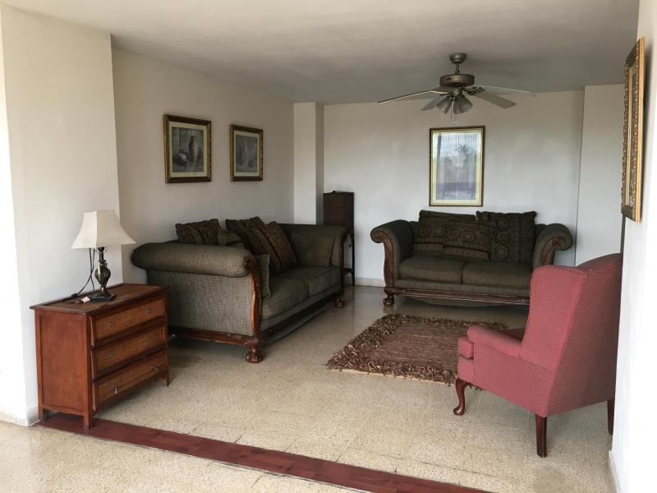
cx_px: 328
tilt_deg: -7.4
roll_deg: +0.3
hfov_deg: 61.7
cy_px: 246
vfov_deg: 48.2
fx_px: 550
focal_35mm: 29
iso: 40
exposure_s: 1/30
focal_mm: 4.15
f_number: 2.2
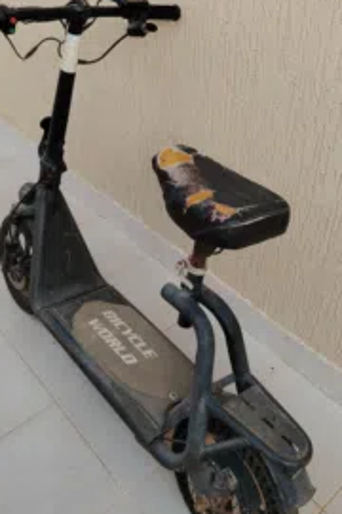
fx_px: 527
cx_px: 171
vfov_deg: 51.5
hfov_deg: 35.9
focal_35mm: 37
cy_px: 200
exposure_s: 1/100
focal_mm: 5.25
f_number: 1.75
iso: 181
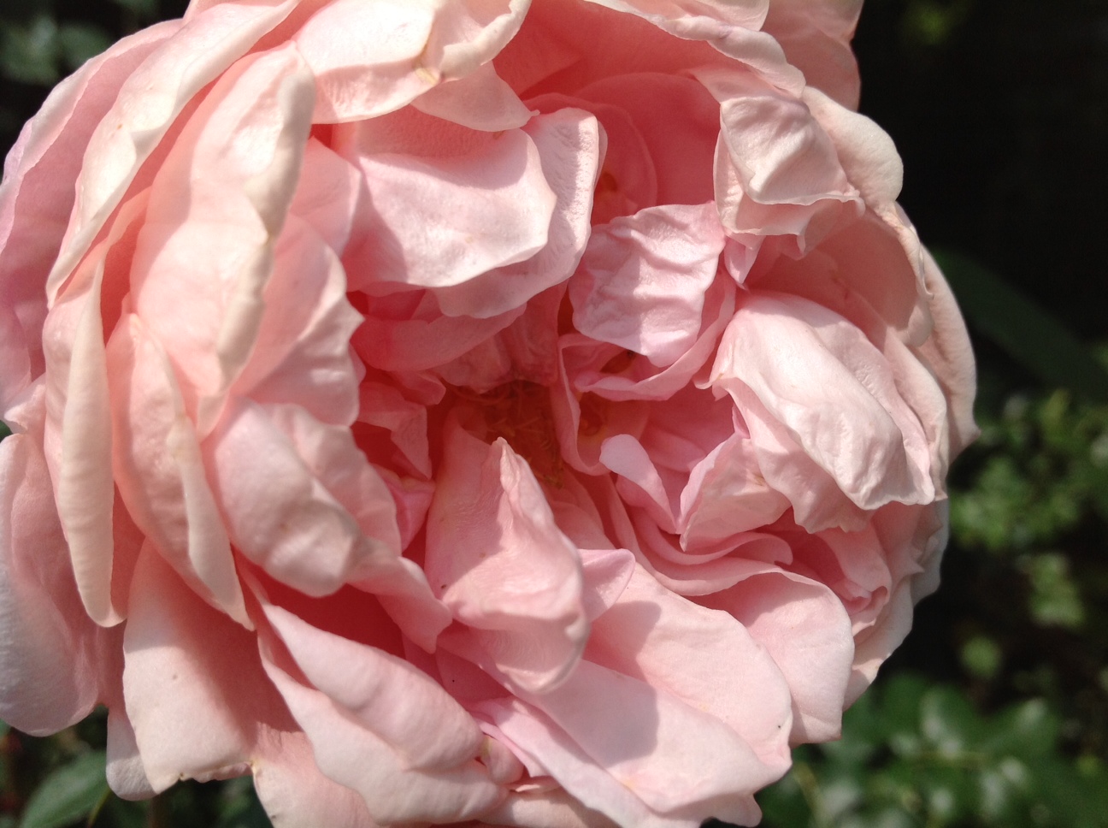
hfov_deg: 52.7
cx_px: 554
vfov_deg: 40.6
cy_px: 414
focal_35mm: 35
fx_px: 1119
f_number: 2.4
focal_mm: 4.28
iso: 50
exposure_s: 1/2519
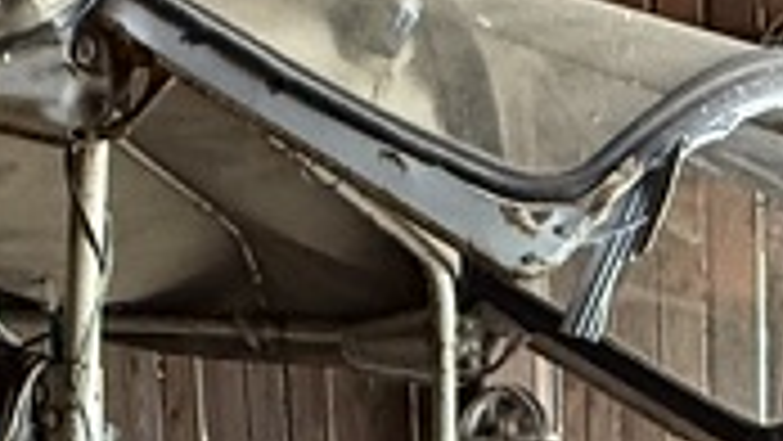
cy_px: 1206
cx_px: 657
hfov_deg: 23.2
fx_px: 1869
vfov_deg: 10.6
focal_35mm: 90
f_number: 2.2
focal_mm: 2.22
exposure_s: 1/60
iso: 500
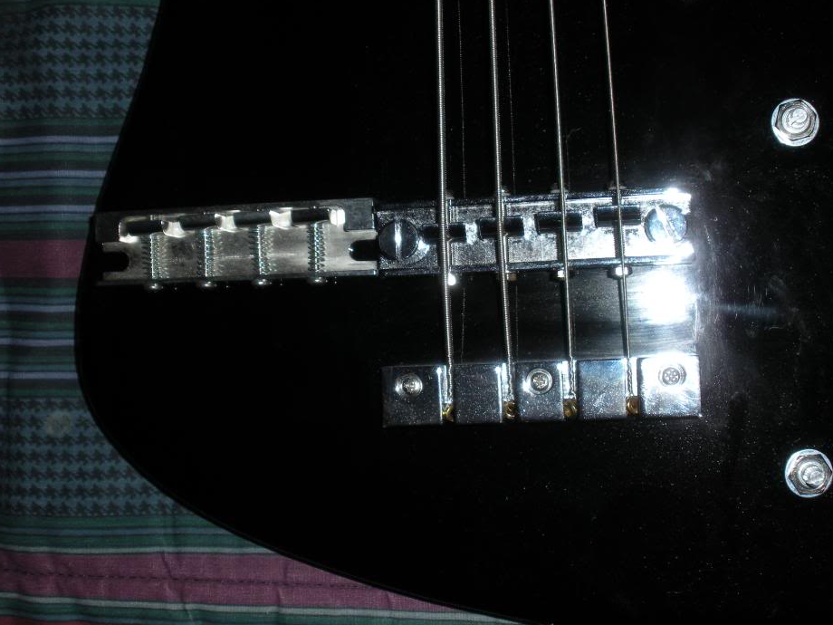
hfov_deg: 38.9
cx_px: 453
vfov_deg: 29.7
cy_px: 300
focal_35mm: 49
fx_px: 1179
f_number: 4
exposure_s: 1/60
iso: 64
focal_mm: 7.7
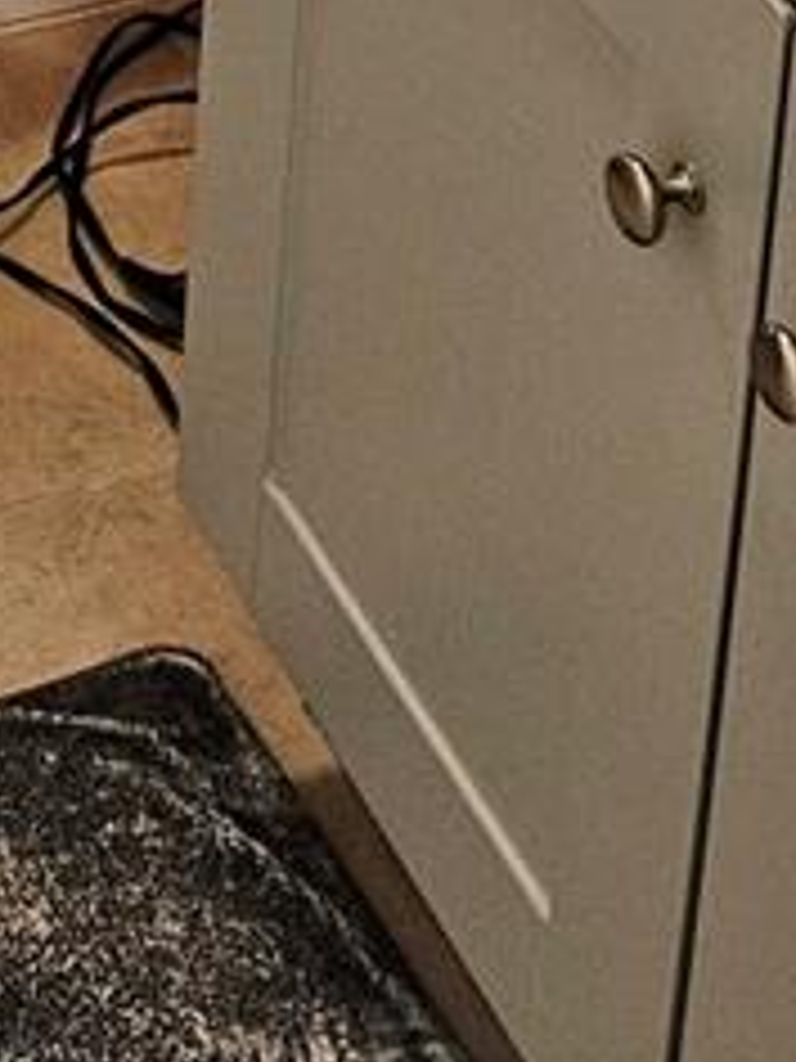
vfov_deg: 13.2
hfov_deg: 11.6
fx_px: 3741
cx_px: -382
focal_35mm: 122
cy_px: -1264
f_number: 1.8
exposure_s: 1/120
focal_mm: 5
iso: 500
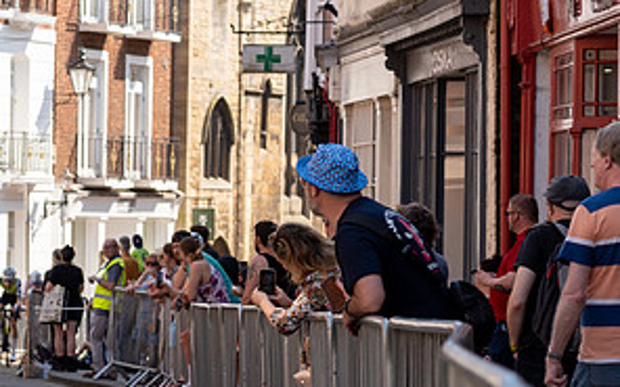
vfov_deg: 6.6
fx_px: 3346
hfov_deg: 10.4
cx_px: -150
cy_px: 234
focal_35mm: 198
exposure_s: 1/400
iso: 100
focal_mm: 75
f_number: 4
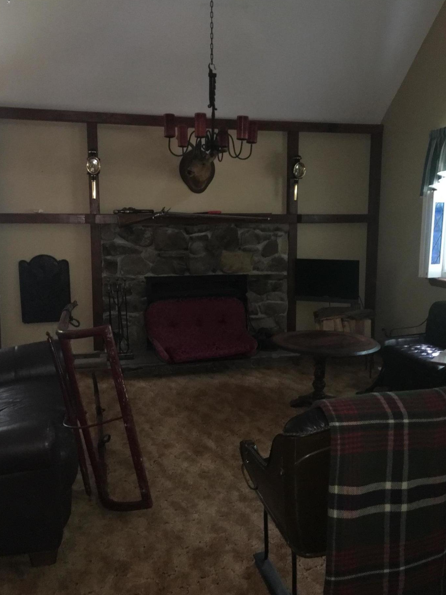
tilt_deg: -7.3
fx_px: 550
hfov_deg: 44.1
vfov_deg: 56.8
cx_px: 239
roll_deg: -0.4
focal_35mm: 32
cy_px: 287
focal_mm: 4.15
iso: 320
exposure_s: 1/16
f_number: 2.2
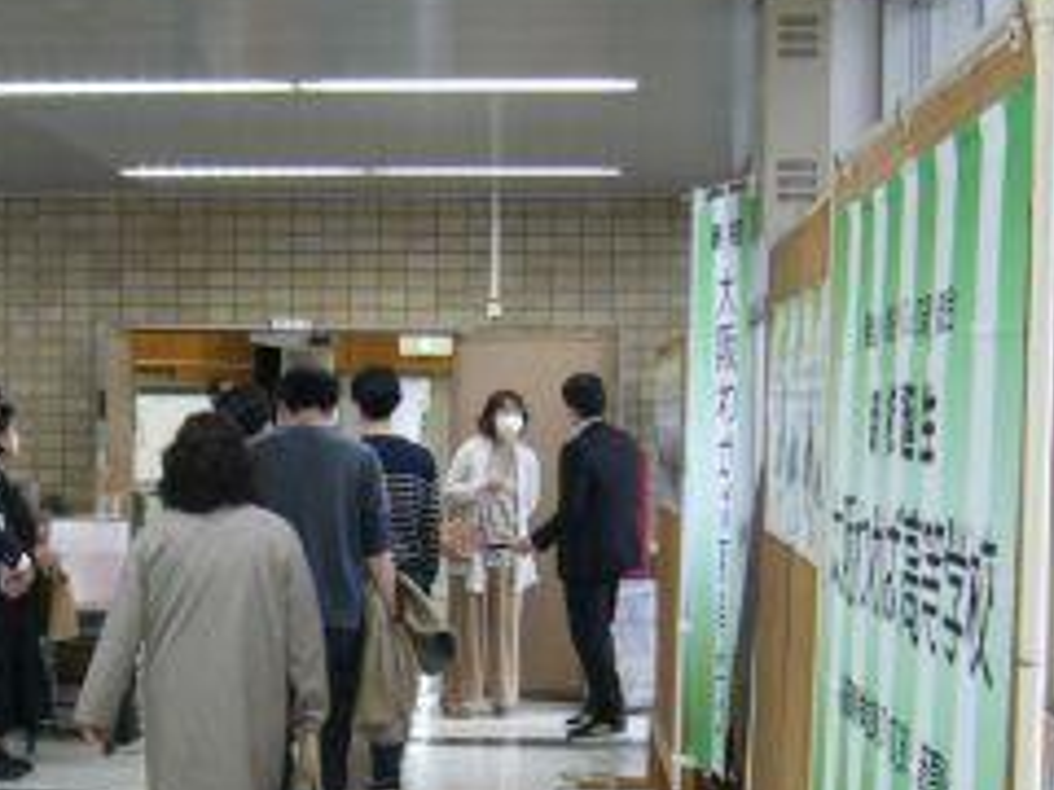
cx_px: 321
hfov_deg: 27.5
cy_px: 443
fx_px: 2131
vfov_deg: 21.0
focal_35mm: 70
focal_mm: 5.8
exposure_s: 1/15
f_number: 2.8
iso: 100
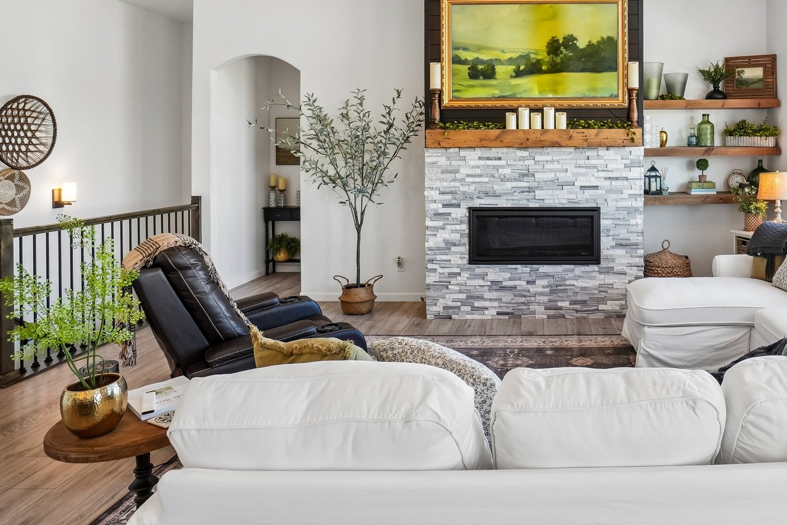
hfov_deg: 66.8
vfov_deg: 48.7
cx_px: 559
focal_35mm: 26
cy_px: 158
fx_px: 564
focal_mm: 11
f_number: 8
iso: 400
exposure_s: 1/50
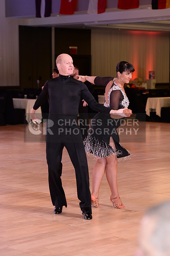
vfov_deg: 20.8
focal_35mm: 98
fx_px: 696
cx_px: 85
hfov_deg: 13.9
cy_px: 128
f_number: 3.5
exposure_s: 1/250
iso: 1000
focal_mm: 98
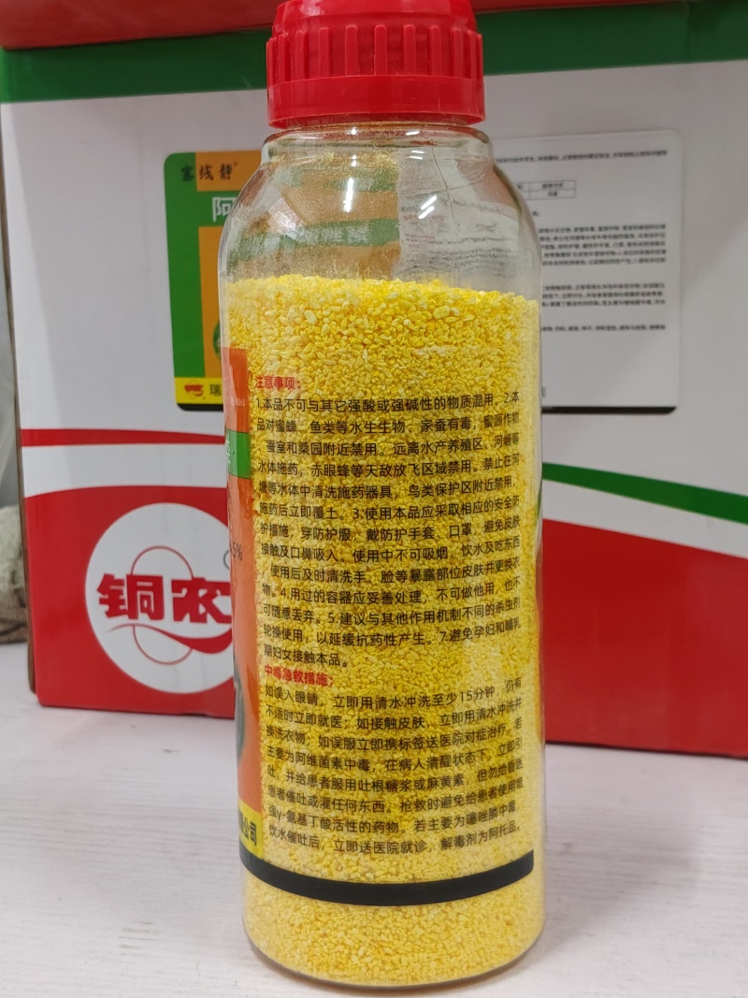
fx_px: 1470
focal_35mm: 51
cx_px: 374
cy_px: 499
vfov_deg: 37.5
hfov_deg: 28.6
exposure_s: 1/33.3
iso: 1272
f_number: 1.88
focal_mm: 4.84
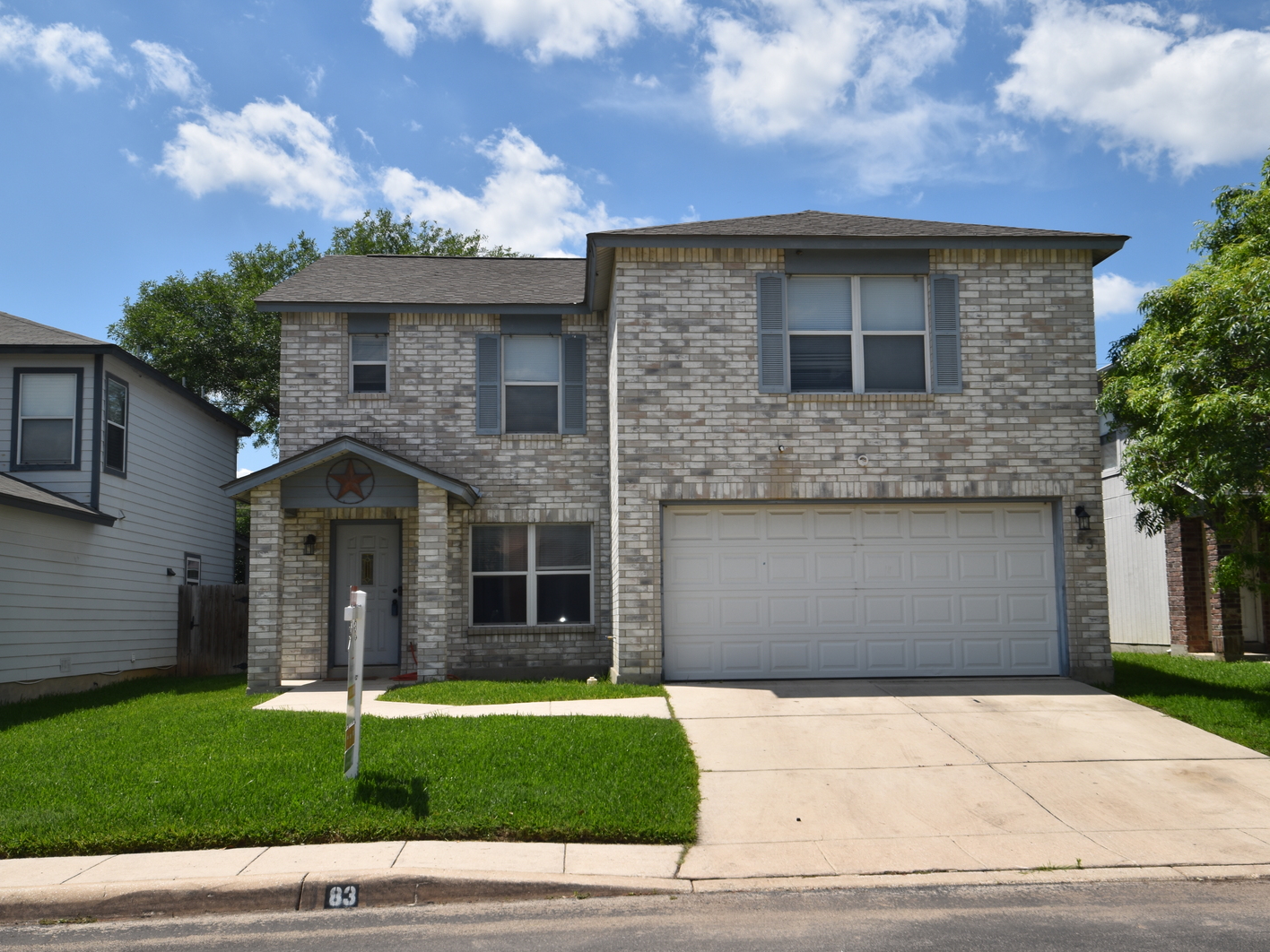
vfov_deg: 42.9
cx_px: 674
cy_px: 474
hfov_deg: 55.3
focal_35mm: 33
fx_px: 1211
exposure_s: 1/200
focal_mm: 20
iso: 100
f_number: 11
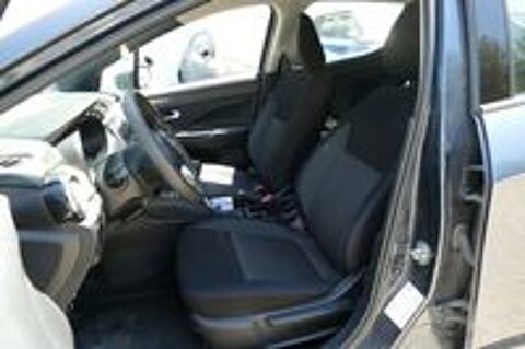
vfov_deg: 51.2
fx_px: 364
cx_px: 262
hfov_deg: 71.6
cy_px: 174
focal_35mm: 25
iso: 125
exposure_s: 1/125
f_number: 2.8
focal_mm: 9.12
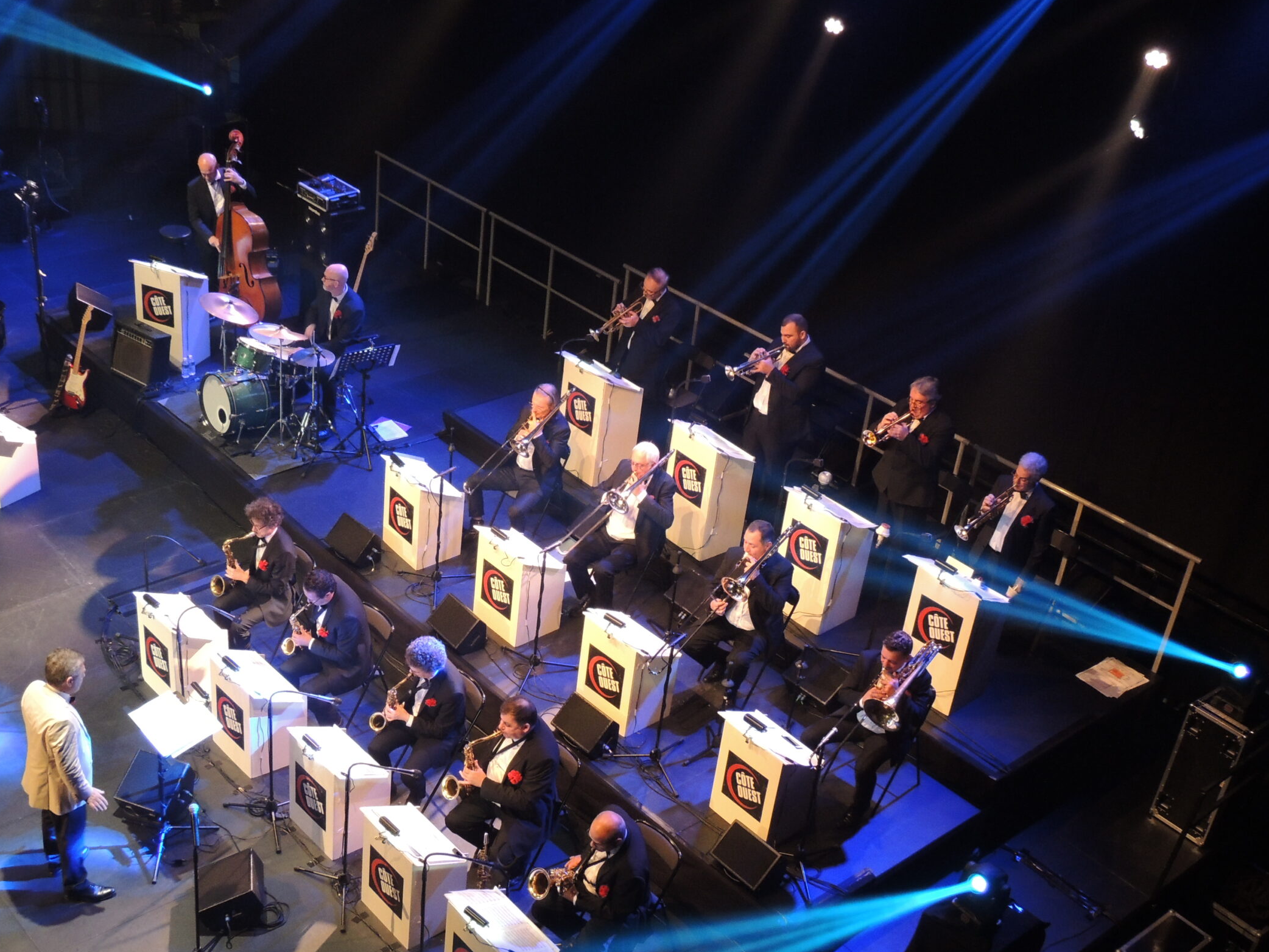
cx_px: 517
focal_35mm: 43
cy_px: 573
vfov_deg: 33.5
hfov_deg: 43.7
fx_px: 1576
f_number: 3.3
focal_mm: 6.2
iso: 400
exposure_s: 1/20
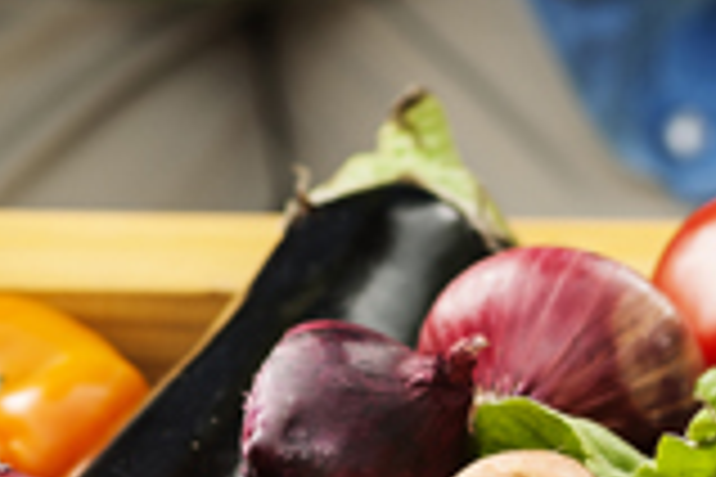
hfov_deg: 4.8
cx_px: 320
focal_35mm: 427
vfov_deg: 3.2
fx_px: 8492
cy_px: 556
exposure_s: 1/125
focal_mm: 85
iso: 100
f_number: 3.2
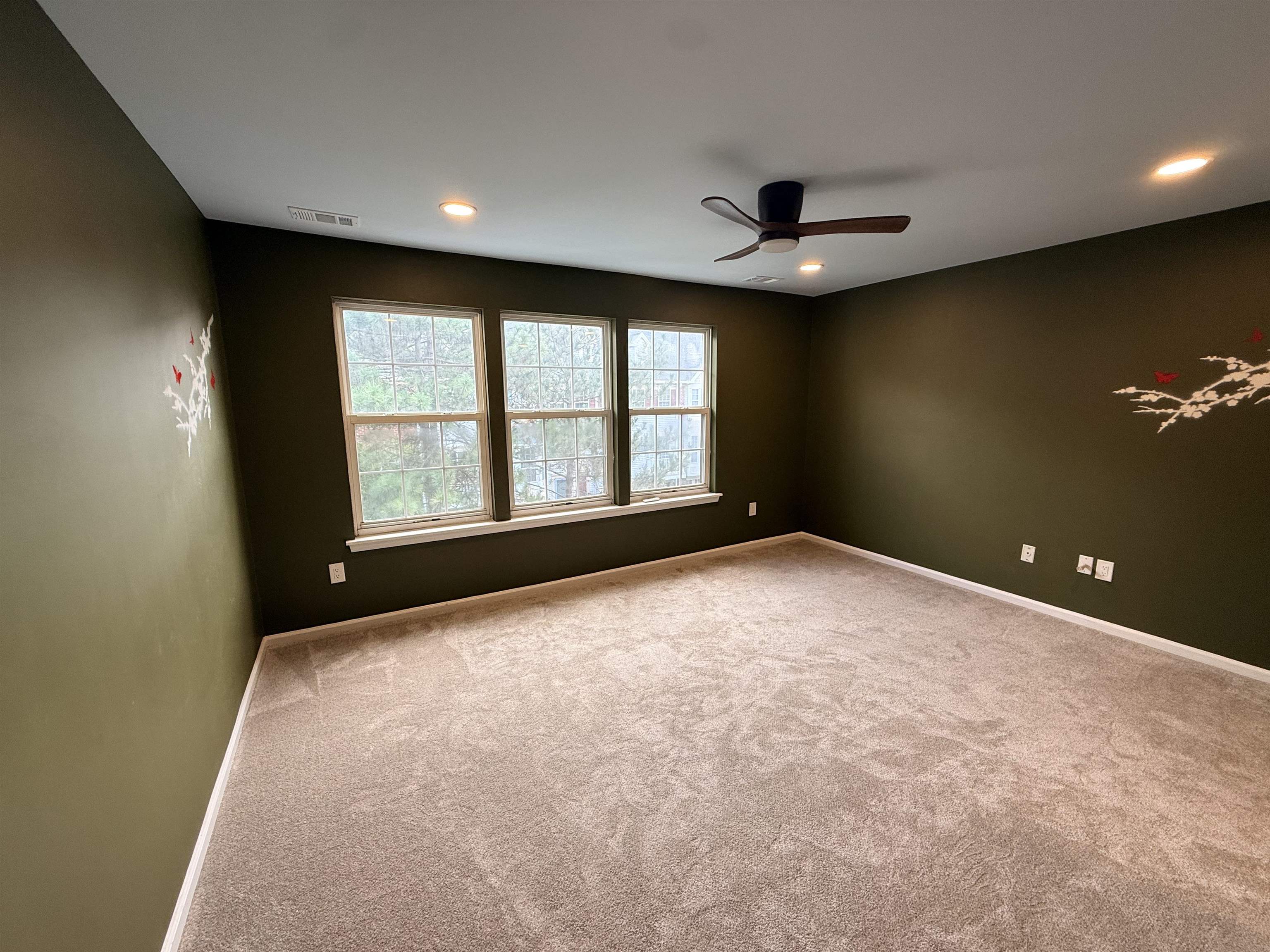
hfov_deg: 102.1
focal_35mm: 14
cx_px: 635
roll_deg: +0.1
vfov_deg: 85.7
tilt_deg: -8.5
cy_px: 476
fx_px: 514
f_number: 2.2
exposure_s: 1/99
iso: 80
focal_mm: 2.22
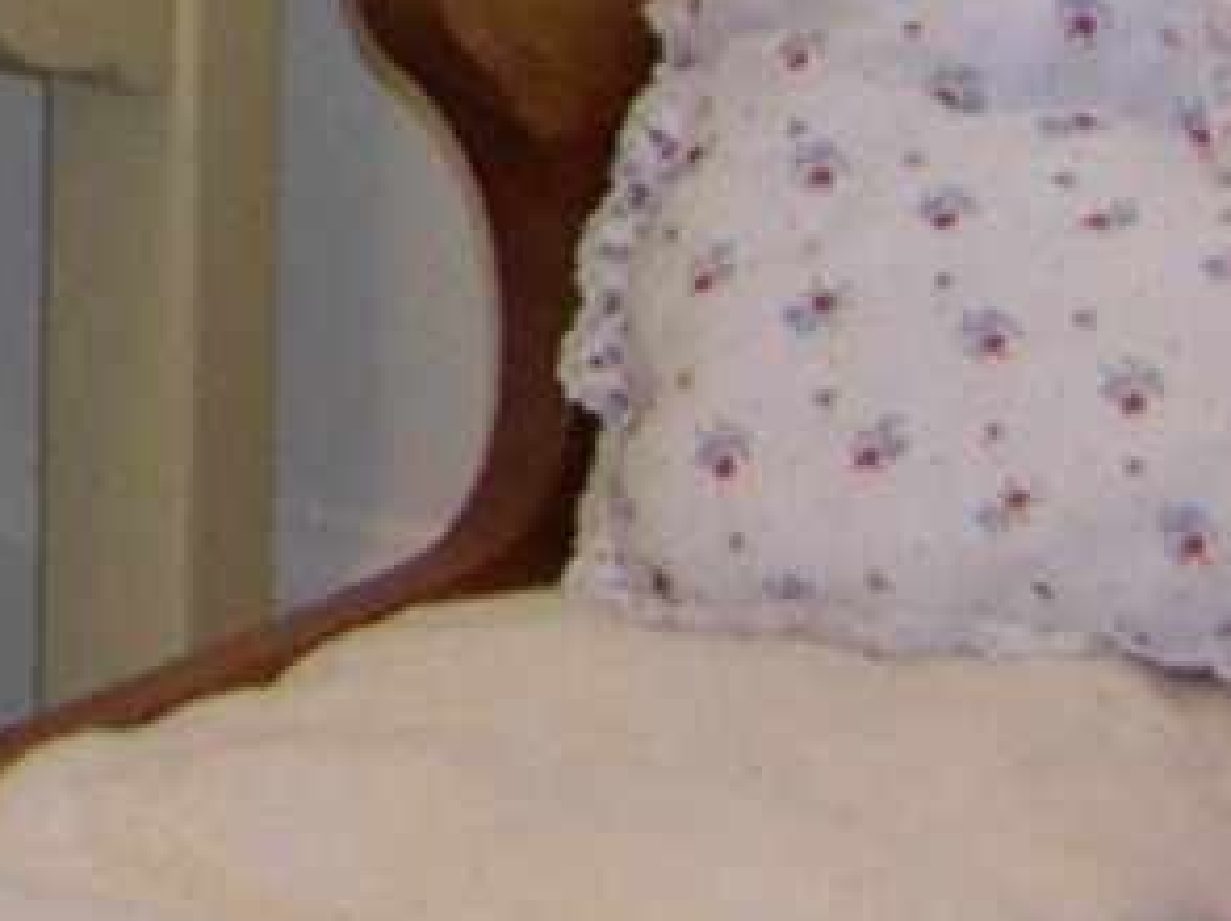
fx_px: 10447
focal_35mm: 294
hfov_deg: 6.1
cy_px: -1829
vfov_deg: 4.8
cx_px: -2923
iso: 200
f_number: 2.8
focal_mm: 8
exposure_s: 1/26.4
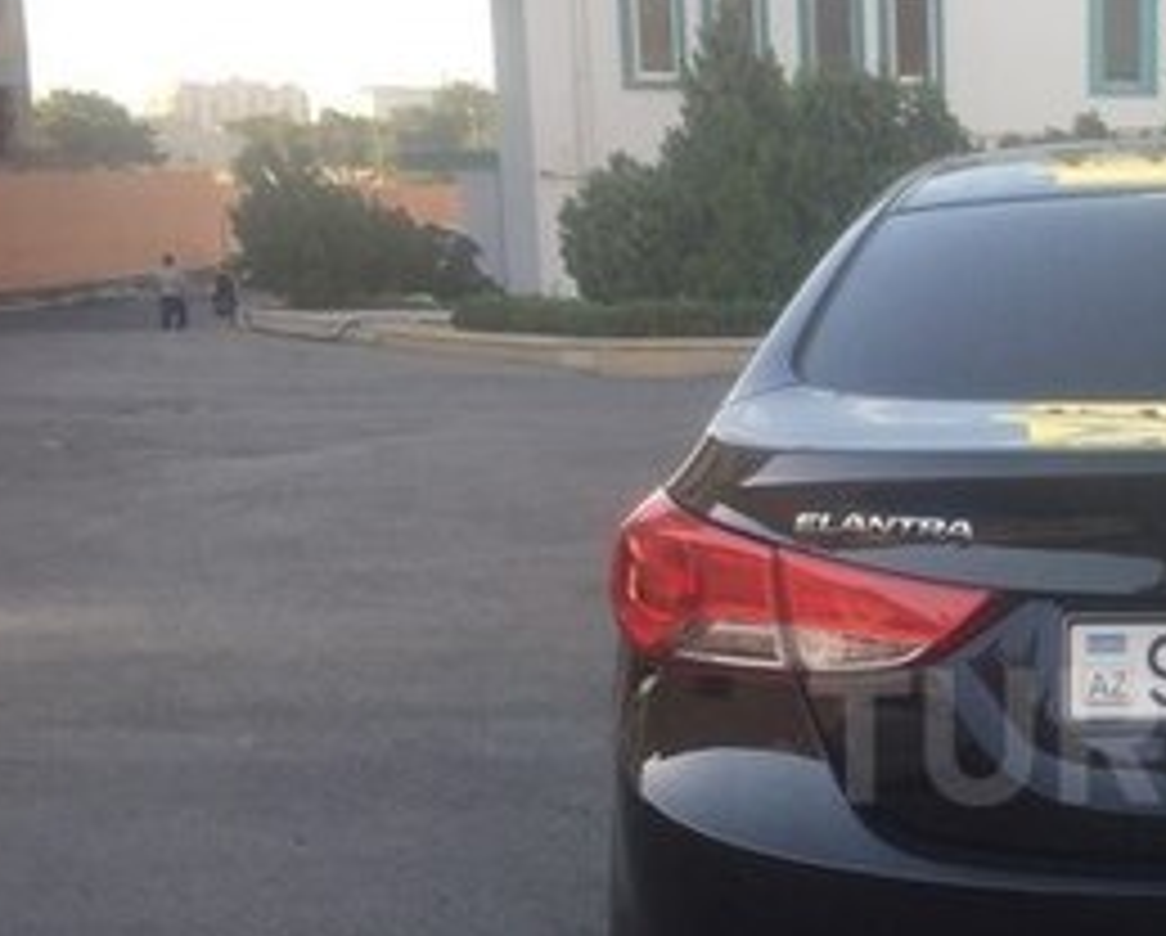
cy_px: 736
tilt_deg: -12.3
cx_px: 1270
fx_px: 2488
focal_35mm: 72
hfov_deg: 24.6
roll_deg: -2.3
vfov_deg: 21.1
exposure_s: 1/341
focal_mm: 4.15
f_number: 2.2
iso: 32
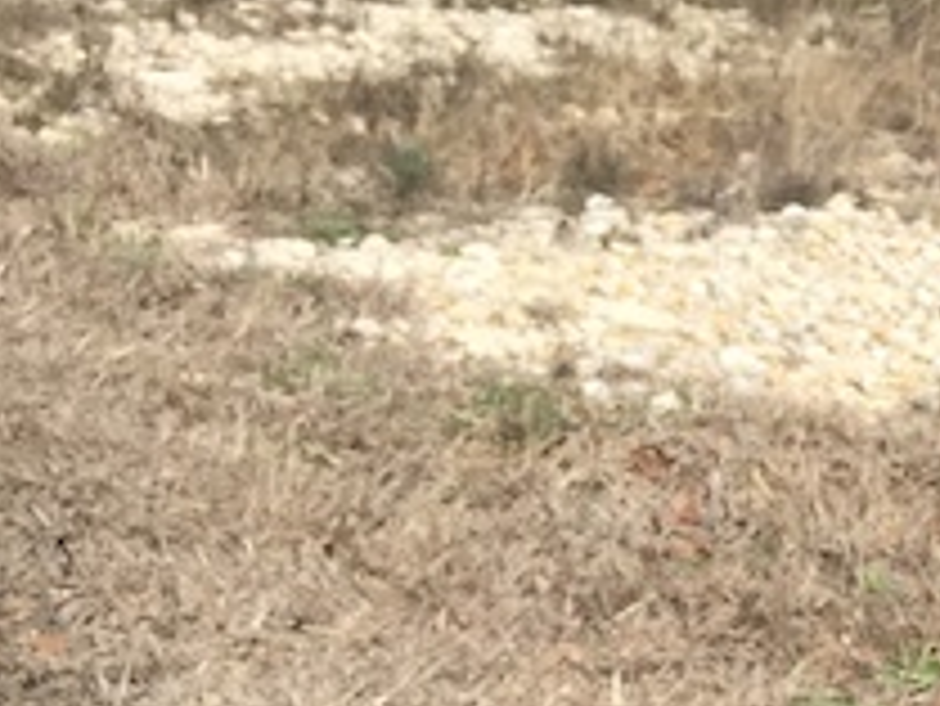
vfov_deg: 12.4
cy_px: 1219
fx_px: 3016
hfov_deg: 15.9
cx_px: 1507
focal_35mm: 111
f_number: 2.2
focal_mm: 4.15
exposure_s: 1/2083
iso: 32
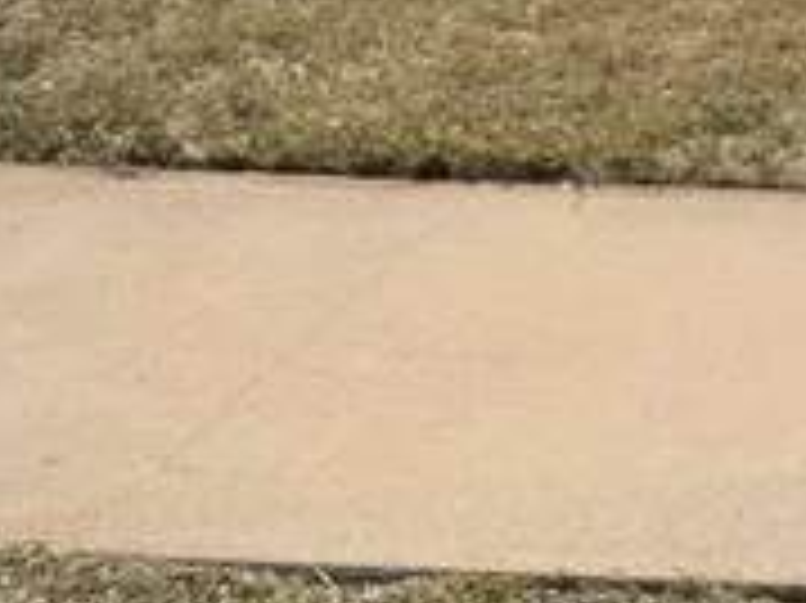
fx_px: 2327
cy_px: -302
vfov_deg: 13.9
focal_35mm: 100
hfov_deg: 17.1
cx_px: 1319
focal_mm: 2.22
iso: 50
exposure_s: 1/2494
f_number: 2.2
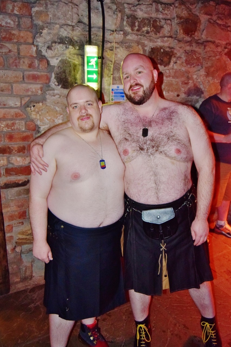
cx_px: 116
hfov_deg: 43.6
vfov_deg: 61.9
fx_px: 289
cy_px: 174
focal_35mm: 30
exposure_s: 1/60
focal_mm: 20
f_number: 3.5
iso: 1400
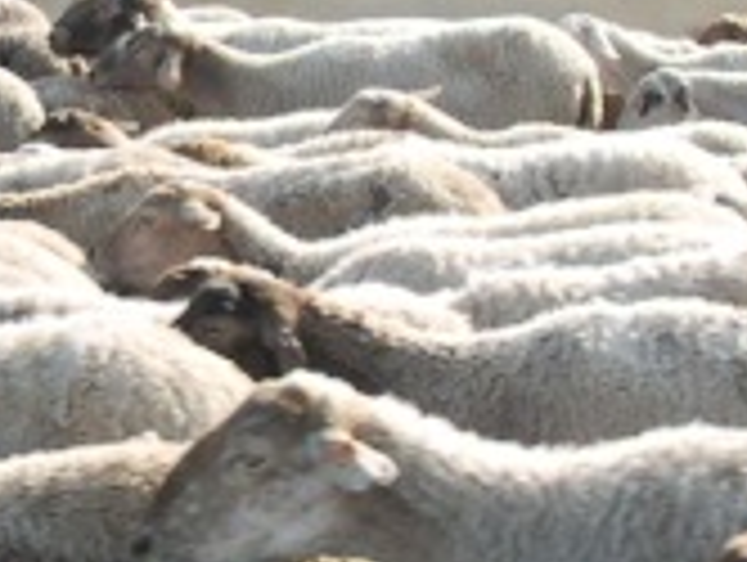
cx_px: 526
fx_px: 2788
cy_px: 321
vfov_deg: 11.5
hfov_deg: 15.2
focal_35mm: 129
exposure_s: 1/357
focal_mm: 5.6
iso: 100
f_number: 2.7
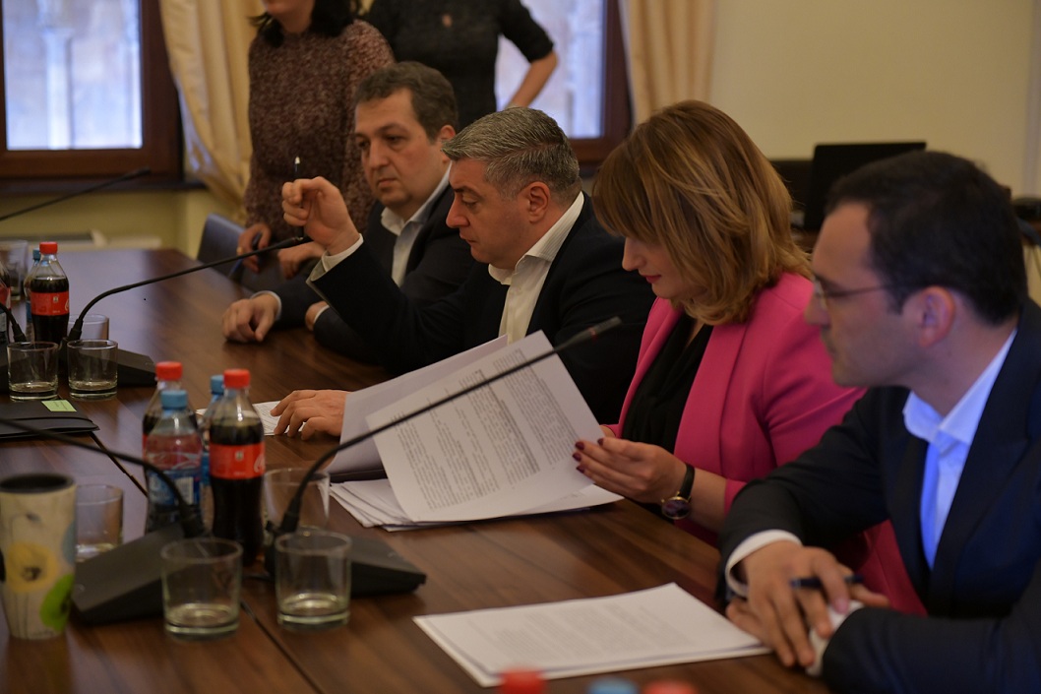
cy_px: 347
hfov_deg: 28.8
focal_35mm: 70
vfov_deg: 19.5
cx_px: 520
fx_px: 2024
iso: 1600
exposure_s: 1/100
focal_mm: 70
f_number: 3.2
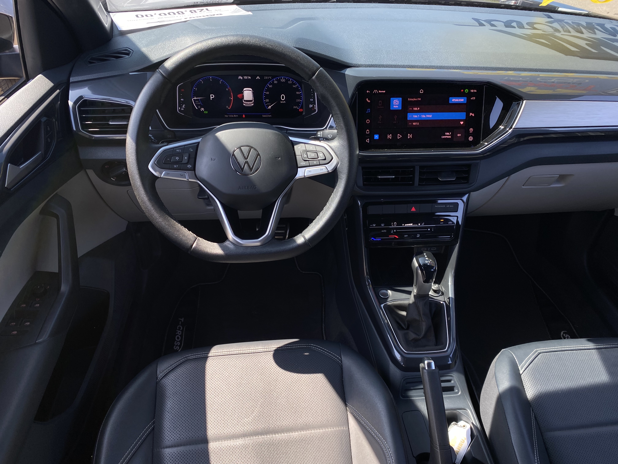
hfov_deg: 67.3
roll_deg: -3.1
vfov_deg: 53.1
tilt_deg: -40.9
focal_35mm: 26
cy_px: 232
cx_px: 309
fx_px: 464
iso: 32
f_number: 1.8
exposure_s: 1/190
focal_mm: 4.25
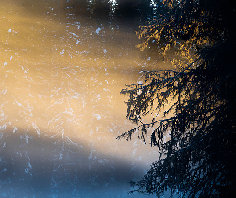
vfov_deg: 6.5
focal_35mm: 244
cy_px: 104
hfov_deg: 7.8
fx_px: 1738
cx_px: 102
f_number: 5.6
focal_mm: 200
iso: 3200
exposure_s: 1/3200
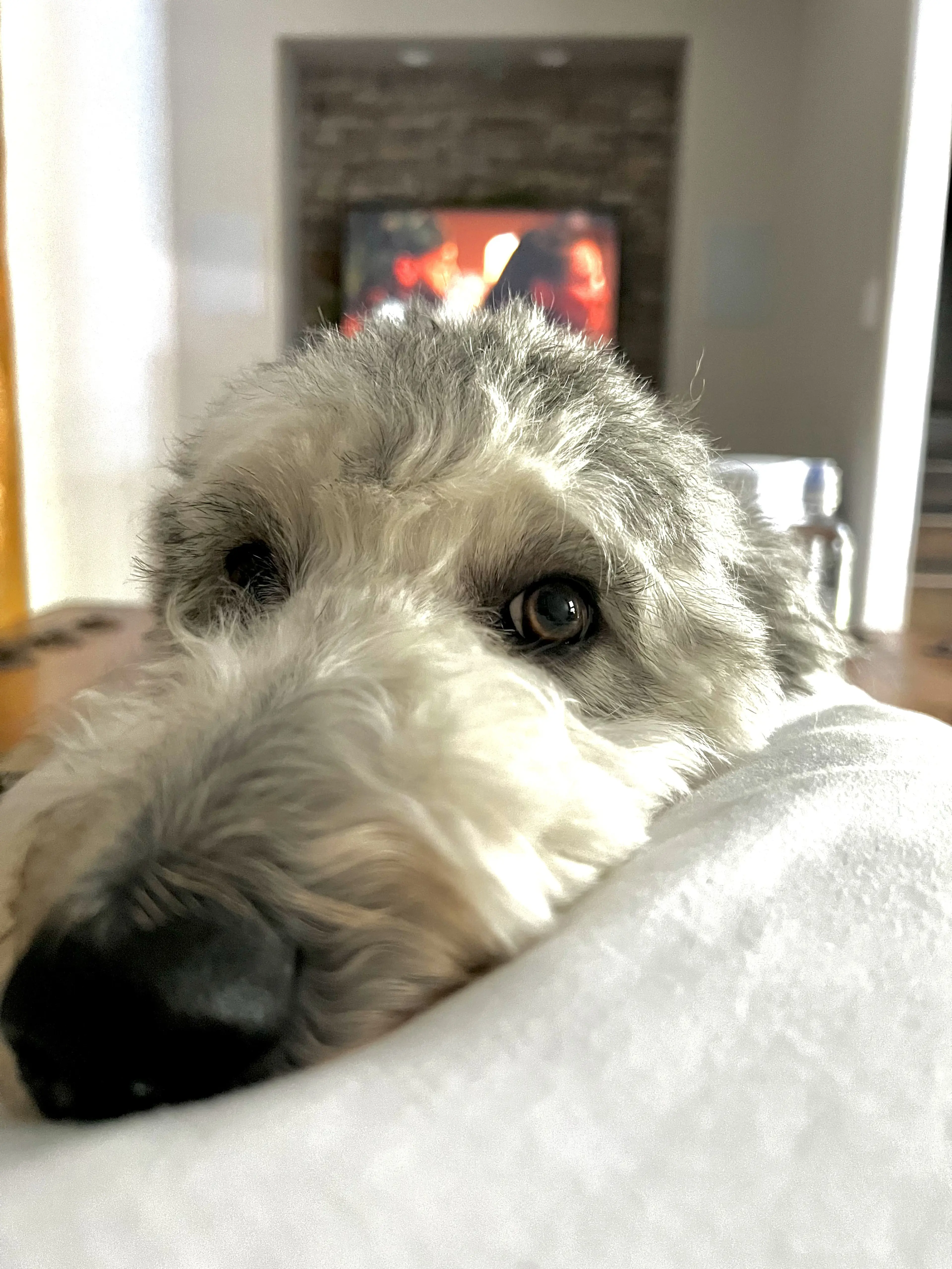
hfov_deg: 53.1
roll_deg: -0.8
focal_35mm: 26
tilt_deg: -10.4
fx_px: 953
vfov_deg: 67.3
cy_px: 634
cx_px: 476
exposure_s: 1/60
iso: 500
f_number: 1.5
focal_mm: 5.7
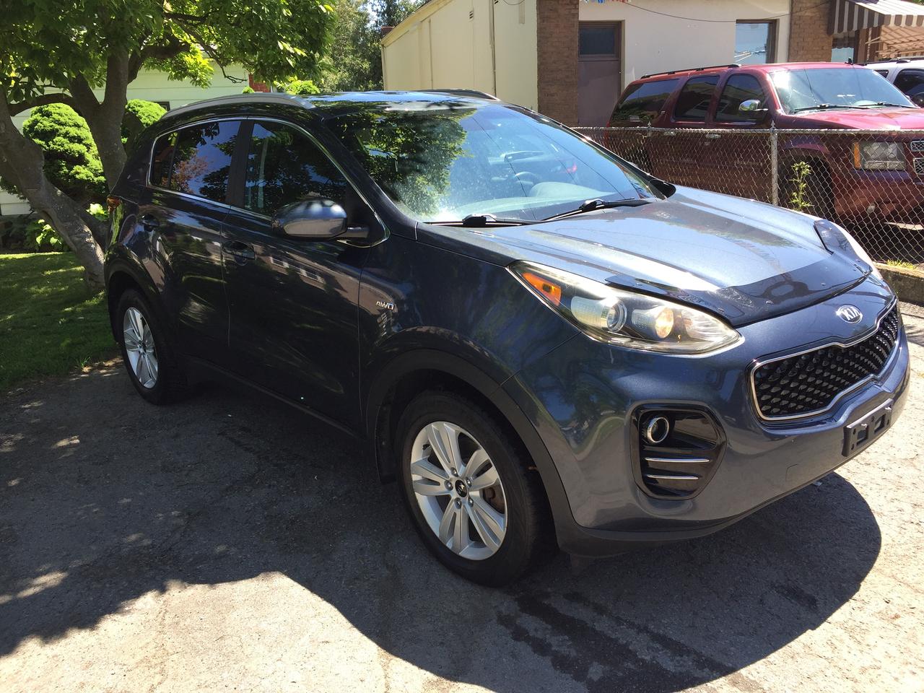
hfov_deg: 61.7
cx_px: 462
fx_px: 774
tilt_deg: -14.3
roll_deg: +1.2
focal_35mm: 29
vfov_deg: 48.2
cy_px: 346
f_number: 2.2
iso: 32
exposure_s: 1/455
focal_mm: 4.15
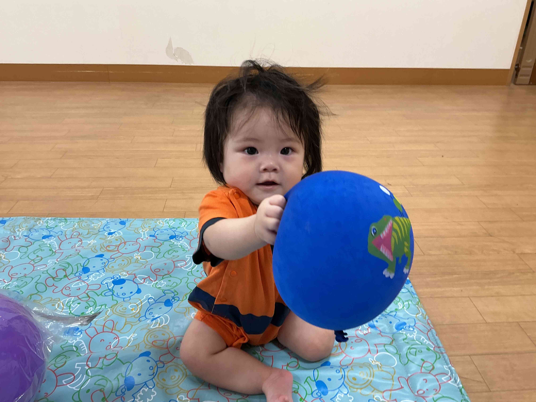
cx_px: 268
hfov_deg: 61.7
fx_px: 449
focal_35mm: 29
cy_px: 201
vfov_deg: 48.2
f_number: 1.8
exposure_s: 1/60
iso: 50
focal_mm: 3
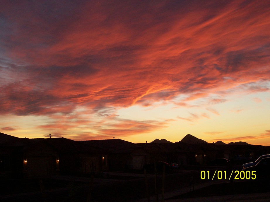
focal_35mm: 53
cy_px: 101
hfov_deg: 36.2
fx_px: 413
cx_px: 135
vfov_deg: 27.5
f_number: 3.2
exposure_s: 1/128
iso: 140
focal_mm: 8.7
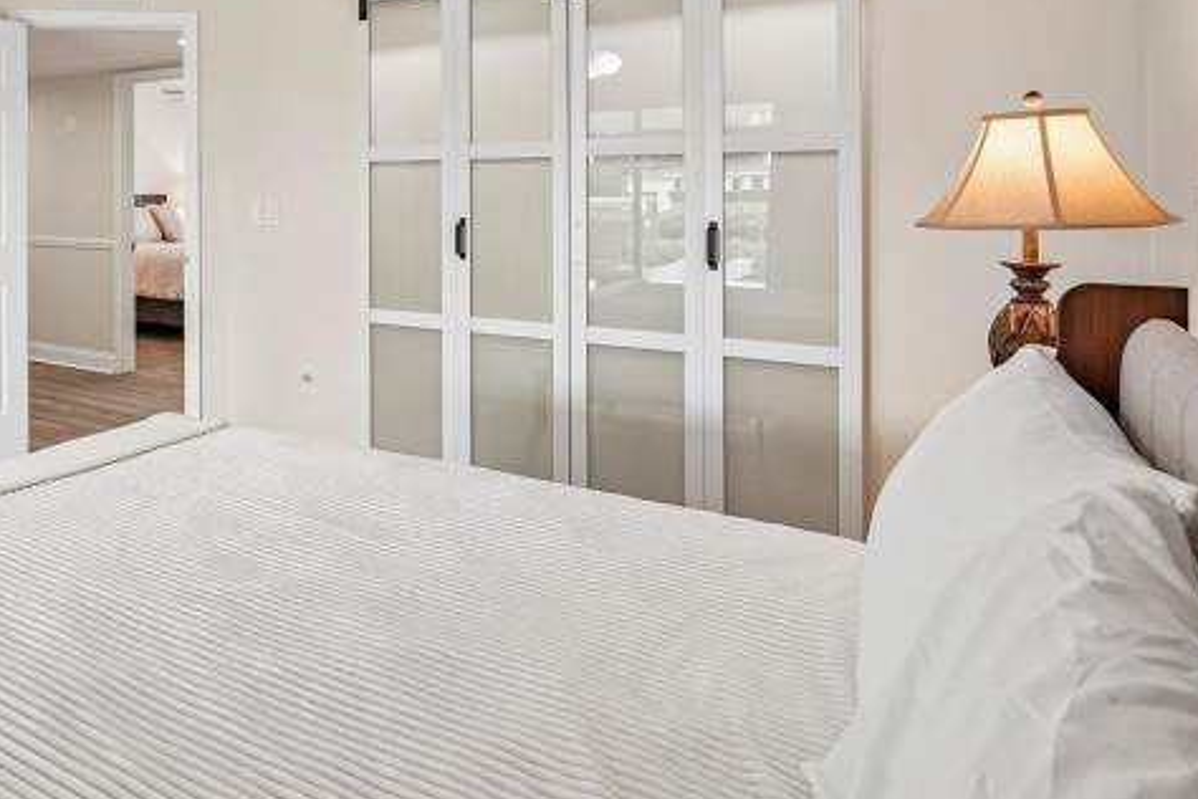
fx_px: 898
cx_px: 298
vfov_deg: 46.2
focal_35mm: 27
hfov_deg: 63.4
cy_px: 198
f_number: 8
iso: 400
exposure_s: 1/20
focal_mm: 16
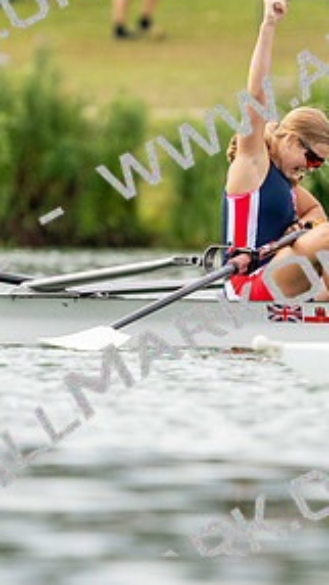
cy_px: 206
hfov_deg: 1.2
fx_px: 15500
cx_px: 349
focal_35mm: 1000
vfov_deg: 2.2
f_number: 6.3
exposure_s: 1/1600
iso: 800
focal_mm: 470
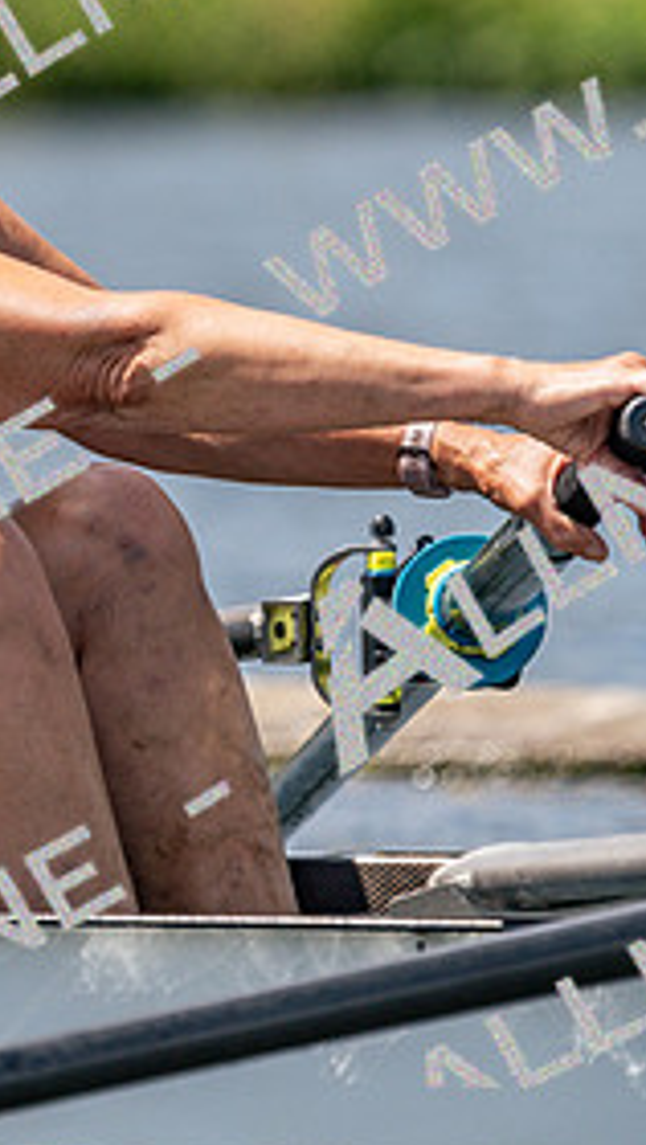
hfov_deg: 1.2
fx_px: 31685
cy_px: 386
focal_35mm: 1043
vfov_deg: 2.1
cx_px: -33
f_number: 6.3
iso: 320
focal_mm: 481
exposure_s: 1/2000
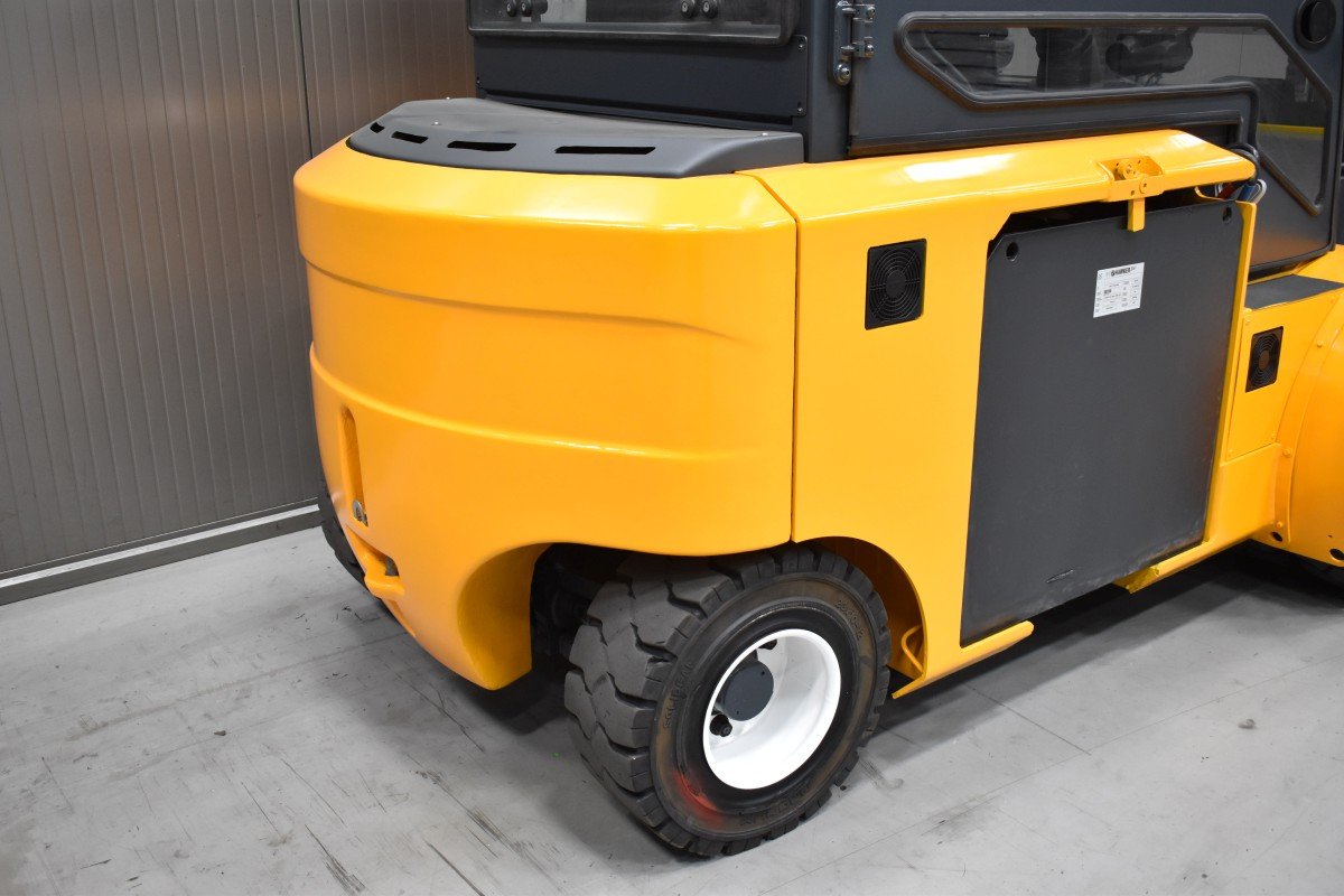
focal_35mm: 34
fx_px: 1288
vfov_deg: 38.4
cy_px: 448
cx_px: 672
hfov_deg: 55.1
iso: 1250
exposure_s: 1/60
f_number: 4.5
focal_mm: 23
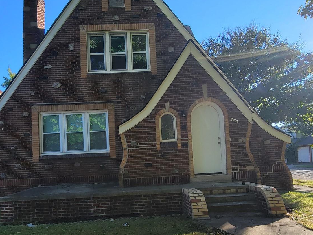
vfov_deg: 56.2
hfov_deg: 71.3
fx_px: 217
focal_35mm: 24
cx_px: 139
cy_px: 146
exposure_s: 1/453
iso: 50
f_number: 2.2
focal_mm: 2.2
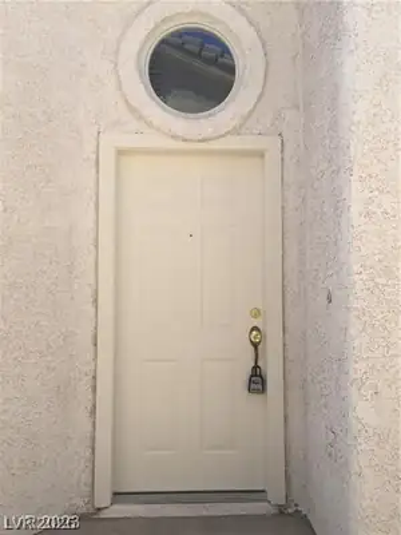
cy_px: 268
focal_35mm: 29
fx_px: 448
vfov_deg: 61.7
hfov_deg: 48.2
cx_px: 200
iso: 32
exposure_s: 1/1014
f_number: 2.2
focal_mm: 4.15
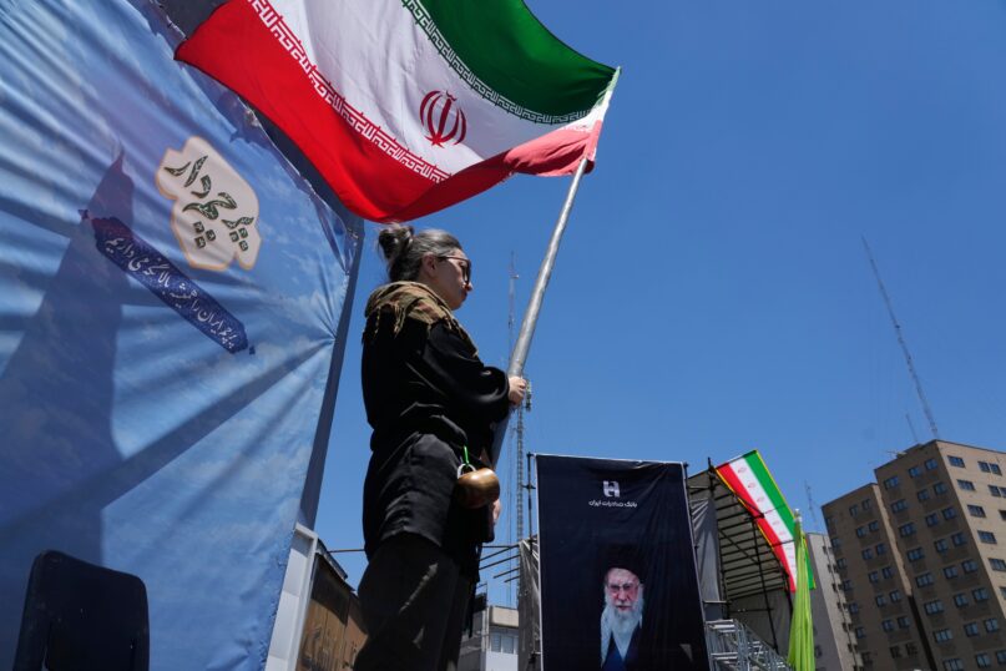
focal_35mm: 24
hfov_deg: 73.7
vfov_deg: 53.1
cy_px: 336
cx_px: 503
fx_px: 671
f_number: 7.1
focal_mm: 24
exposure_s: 1/2500
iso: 640
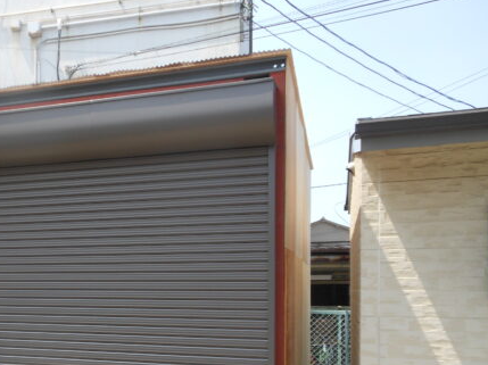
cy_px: 256
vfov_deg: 33.9
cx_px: 89
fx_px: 592
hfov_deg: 42.5
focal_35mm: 42
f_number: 3.2
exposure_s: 1/400
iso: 80
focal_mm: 4.5
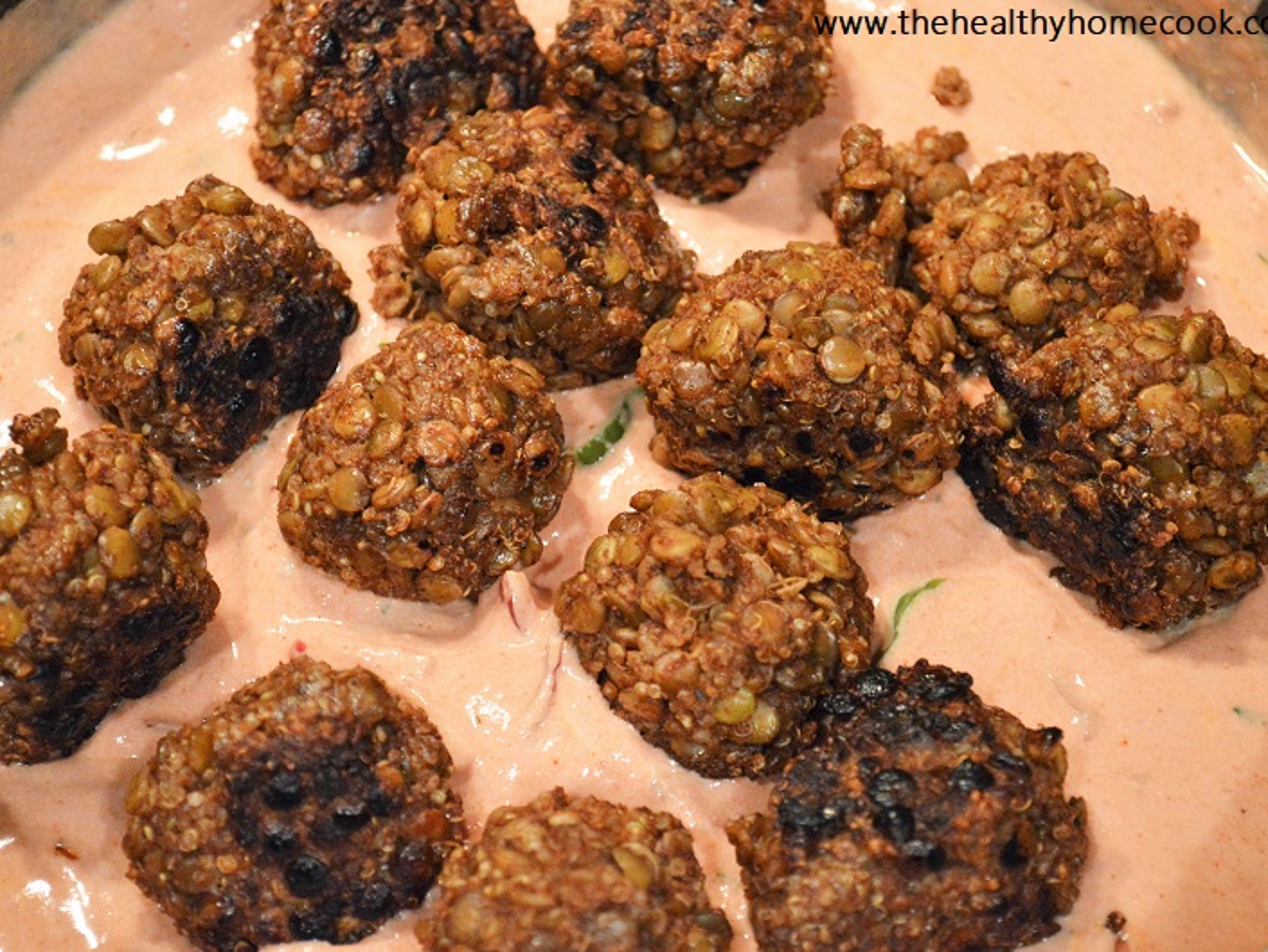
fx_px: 2694
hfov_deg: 26.5
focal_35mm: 74
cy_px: 476
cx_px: 599
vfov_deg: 20.0
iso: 3200
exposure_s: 1/50
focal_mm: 45
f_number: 5.3
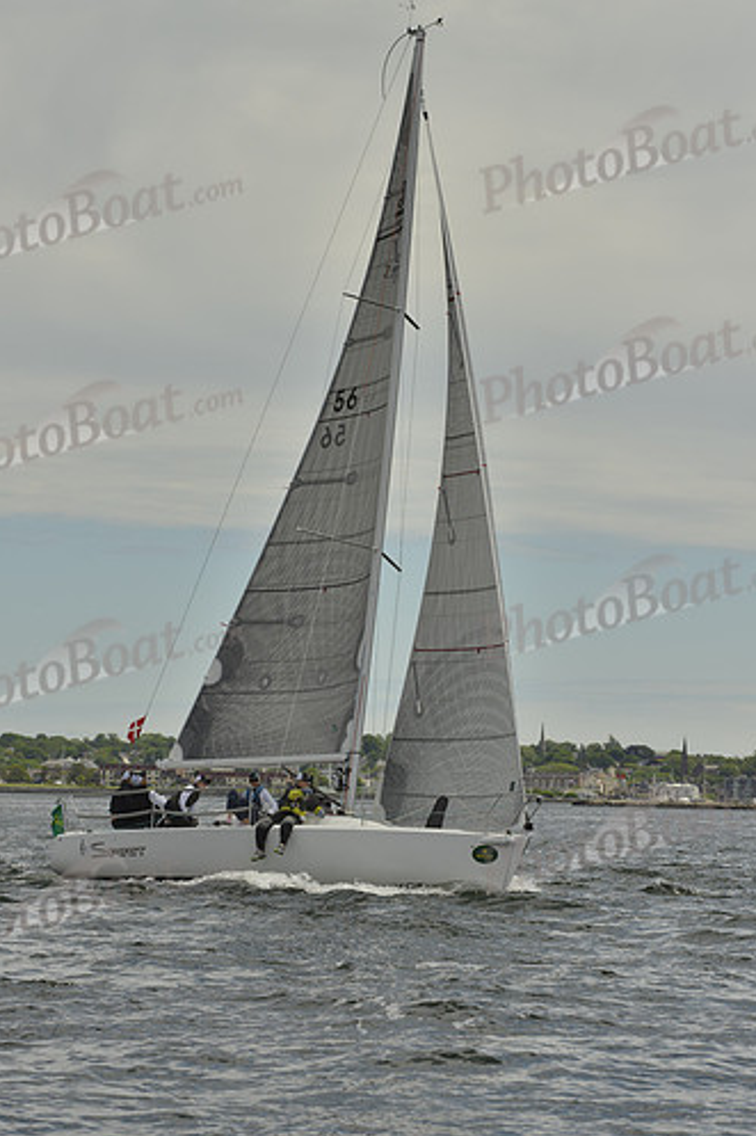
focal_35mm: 146
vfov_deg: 14.1
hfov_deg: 9.4
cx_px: 362
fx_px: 4602
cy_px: 517
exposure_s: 1/1600
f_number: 10
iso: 280
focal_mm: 125
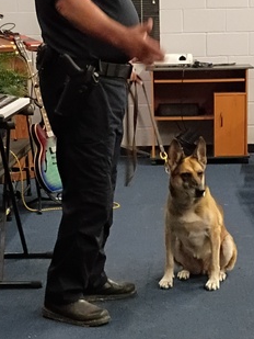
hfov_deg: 15.4
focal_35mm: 96
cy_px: 258
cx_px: 160
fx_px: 939
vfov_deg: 20.3
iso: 1571
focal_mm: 4.27
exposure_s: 1/30
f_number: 1.8
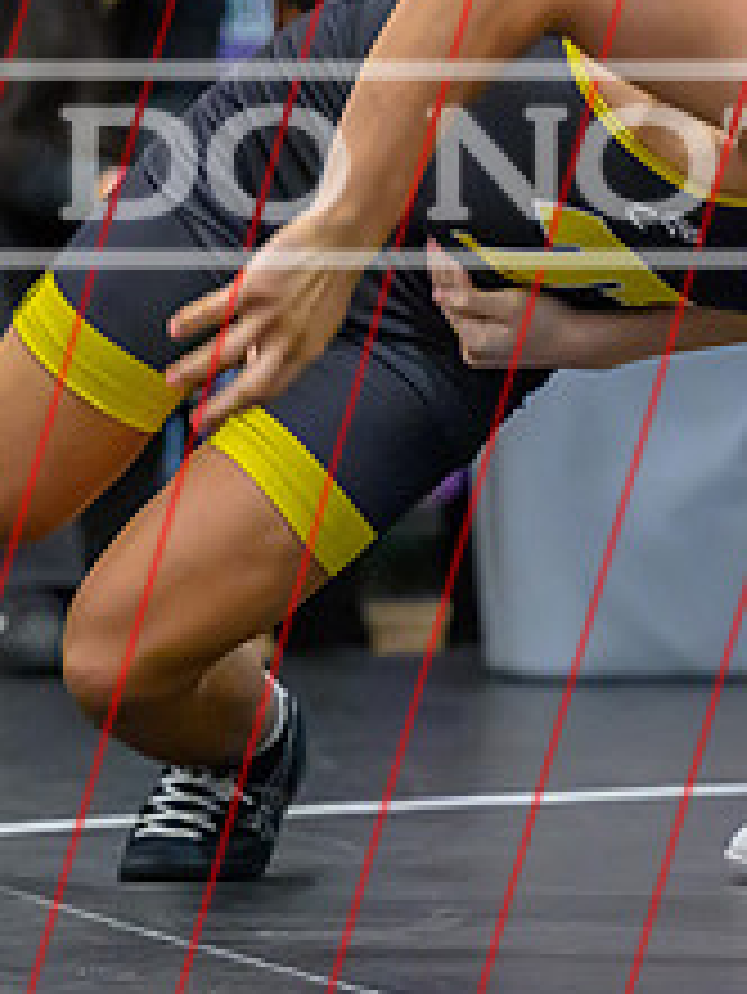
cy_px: 232
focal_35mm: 433
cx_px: 726
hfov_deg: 3.4
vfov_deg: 4.6
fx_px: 12447
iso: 6400
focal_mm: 130
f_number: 2.8
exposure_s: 1/640
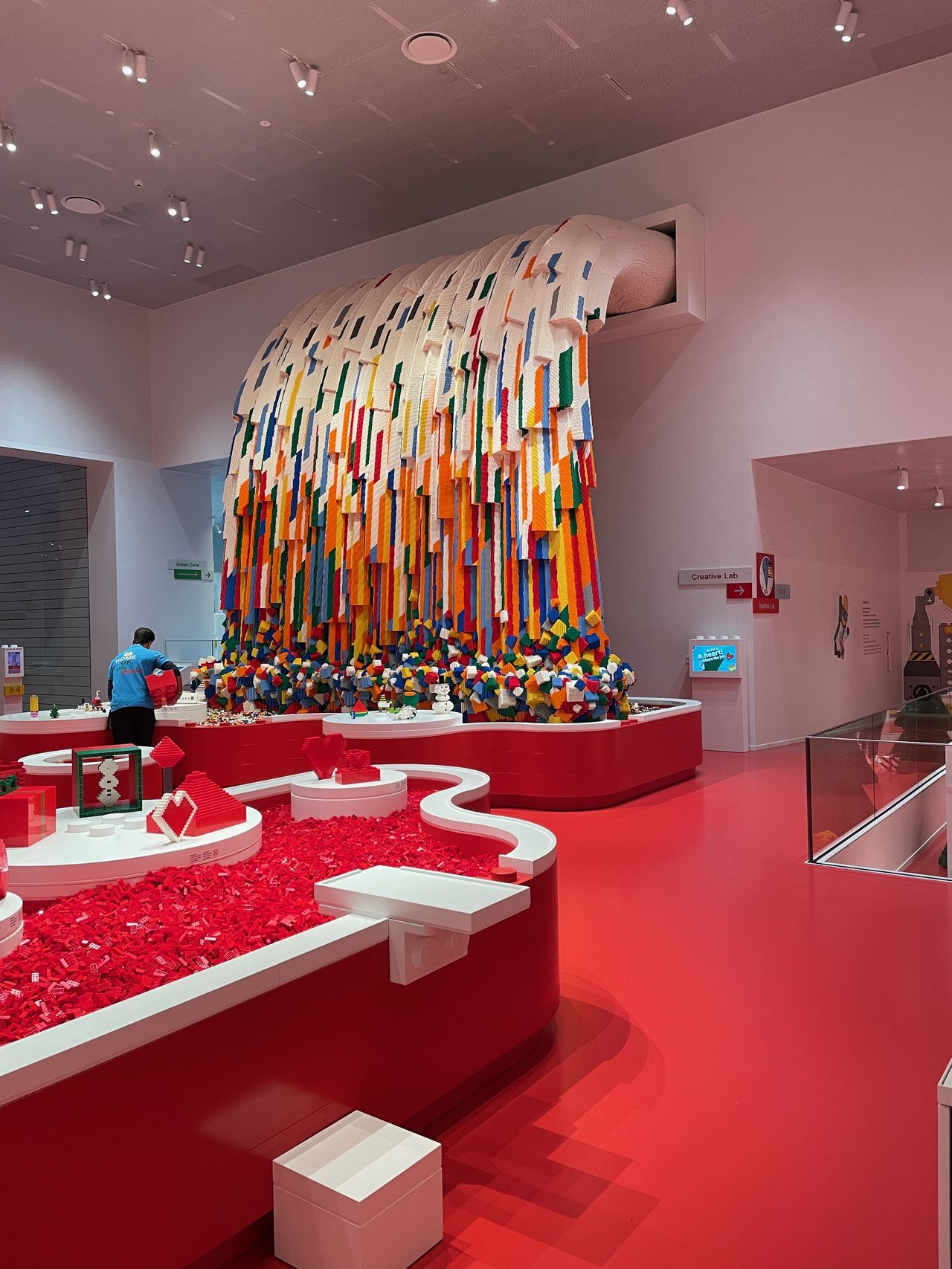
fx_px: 954
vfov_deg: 67.3
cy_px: 634
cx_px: 476
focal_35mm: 26
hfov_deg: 53.1
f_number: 1.6
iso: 125
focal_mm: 4.2
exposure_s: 1/81
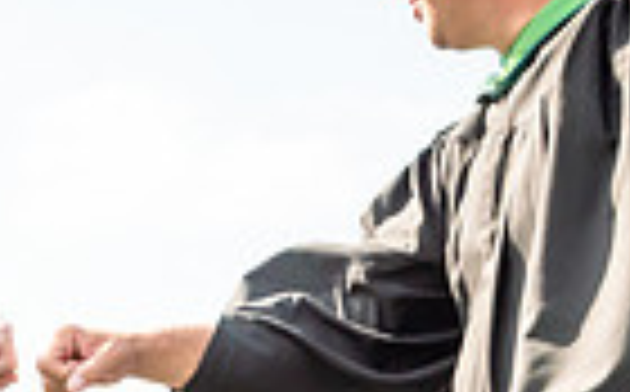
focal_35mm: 126
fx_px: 2160
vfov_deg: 9.8
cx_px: -191
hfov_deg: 15.8
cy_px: 698
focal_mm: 17
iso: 200
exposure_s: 1/500
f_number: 7.1
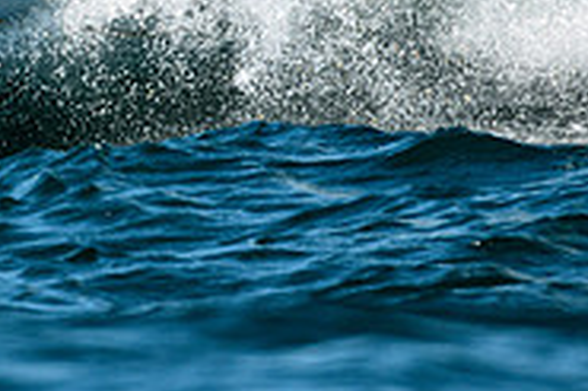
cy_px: -135
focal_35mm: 1951
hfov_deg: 1.1
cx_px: 44
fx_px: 31837
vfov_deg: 0.7
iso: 400
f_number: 5
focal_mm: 400
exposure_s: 1/2500
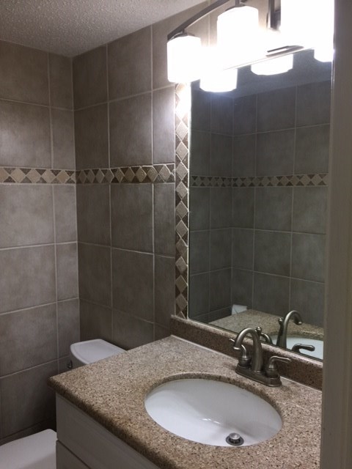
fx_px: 393
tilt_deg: -5.3
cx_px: 176
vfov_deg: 61.7
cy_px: 234
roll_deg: -0.3
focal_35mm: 29
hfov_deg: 48.2
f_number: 2.2
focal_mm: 4.15
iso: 32
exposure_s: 1/30
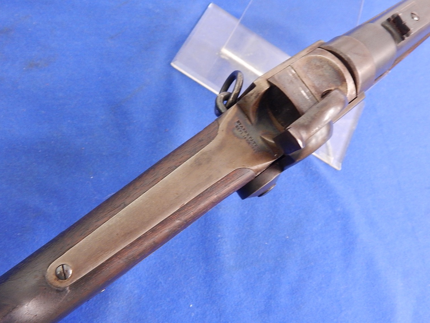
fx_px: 422
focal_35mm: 34
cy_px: 162
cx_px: 215
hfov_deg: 54.0
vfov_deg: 41.8
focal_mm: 6.1
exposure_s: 1/8
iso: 400
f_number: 3.3
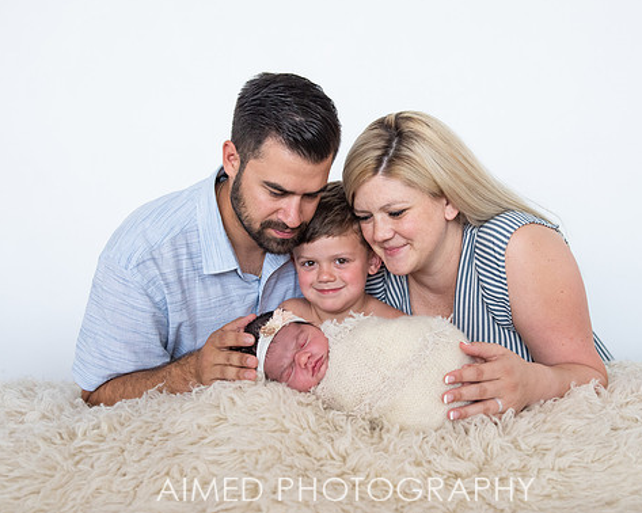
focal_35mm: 39
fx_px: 741
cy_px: 265
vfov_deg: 38.2
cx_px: 375
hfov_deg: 46.7
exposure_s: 1/160
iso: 1600
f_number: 4.5
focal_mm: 31
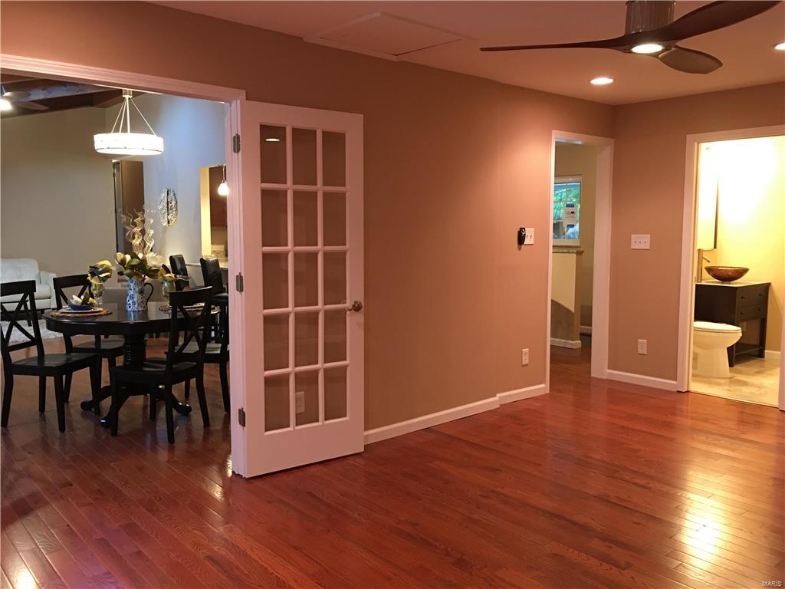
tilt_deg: -5.7
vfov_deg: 48.2
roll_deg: -0.8
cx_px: 392
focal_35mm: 29
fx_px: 658
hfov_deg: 61.7
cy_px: 294
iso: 80
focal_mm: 4.15
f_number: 2.2
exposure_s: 1/10
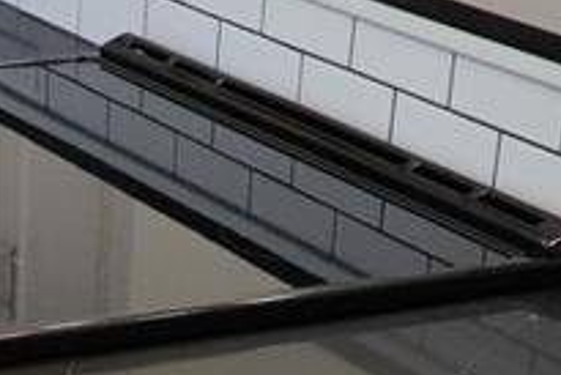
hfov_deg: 14.9
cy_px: 836
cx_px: -5
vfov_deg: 9.3
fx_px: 2105
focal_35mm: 135
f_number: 4
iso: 1250
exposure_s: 1/160
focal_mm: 18
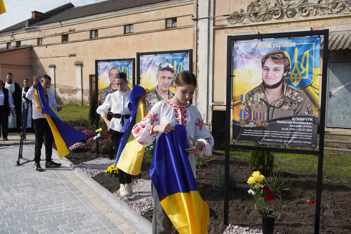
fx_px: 331
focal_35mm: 34
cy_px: 117
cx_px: 176
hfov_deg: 55.8
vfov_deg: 38.9
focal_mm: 34
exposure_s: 1/2000
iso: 500
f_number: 5
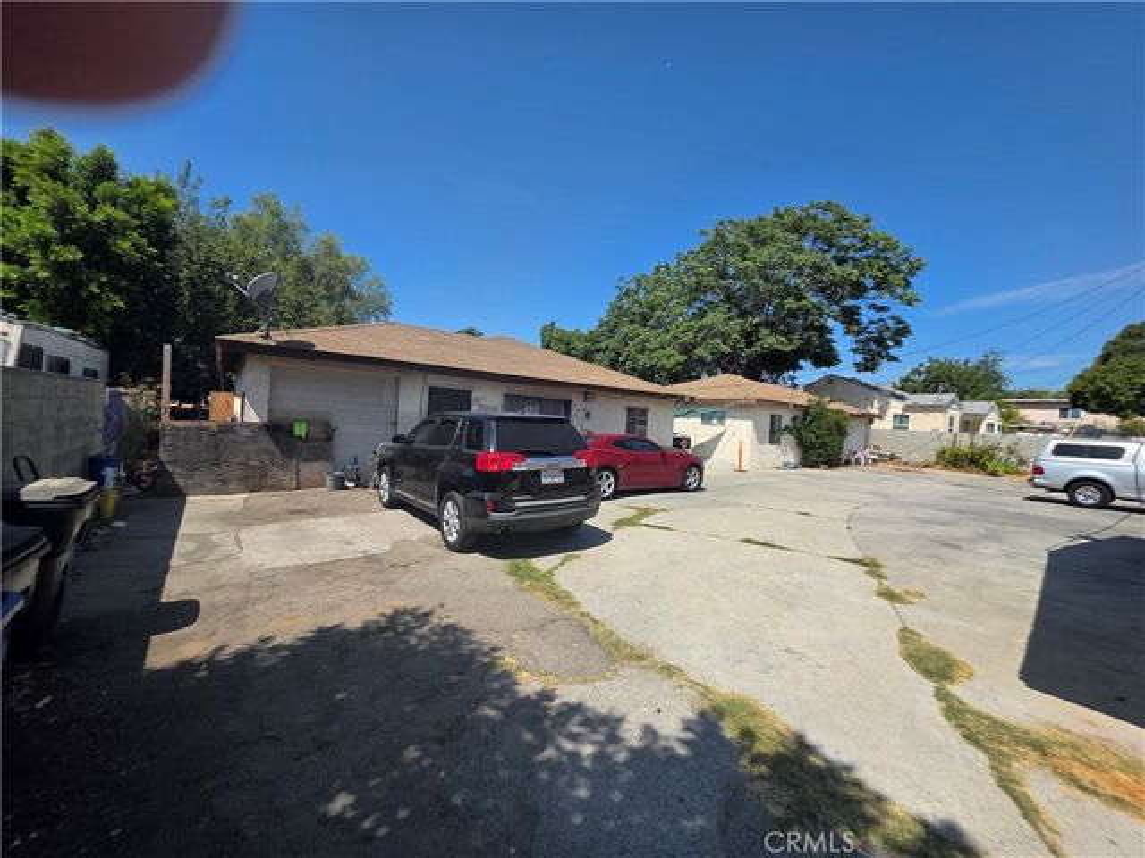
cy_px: 429
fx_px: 430
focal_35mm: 13
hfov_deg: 106.2
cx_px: 572
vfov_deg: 89.9
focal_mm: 2.2
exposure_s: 1/2128
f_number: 1.9
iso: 40
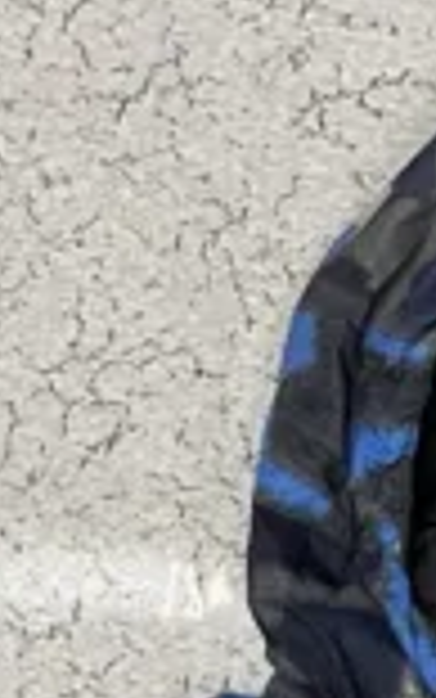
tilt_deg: -87.1
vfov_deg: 18.9
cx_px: 544
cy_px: 1083
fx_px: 1804
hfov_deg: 13.4
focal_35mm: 95
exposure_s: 1/50
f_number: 1.6
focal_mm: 4.2
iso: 250
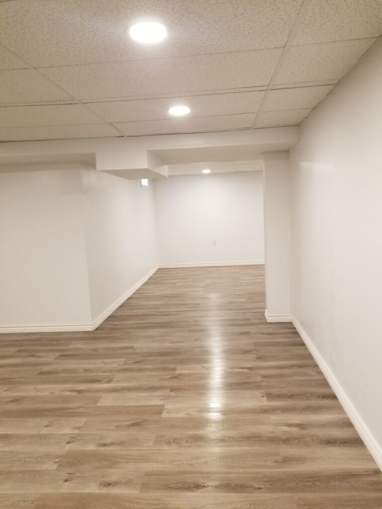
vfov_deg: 67.3
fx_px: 383
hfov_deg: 53.1
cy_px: 254
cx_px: 191
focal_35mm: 26
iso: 200
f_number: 1.7
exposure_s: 1/30
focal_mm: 4.25
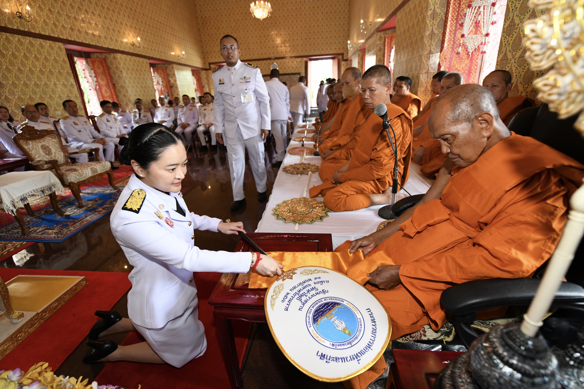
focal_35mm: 15
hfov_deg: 100.4
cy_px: 194
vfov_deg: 77.3
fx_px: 243
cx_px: 292
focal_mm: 15
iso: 2000
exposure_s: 1/500
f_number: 2.8
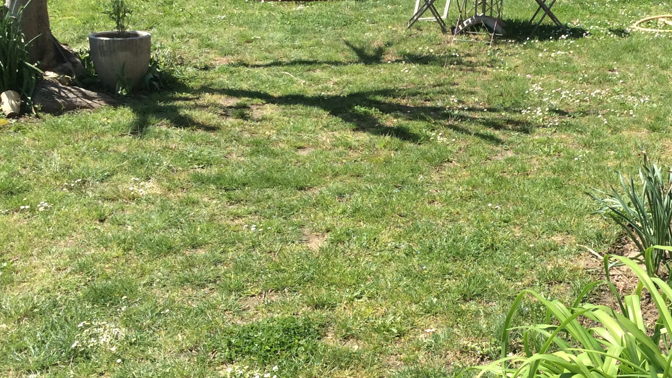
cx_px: 476
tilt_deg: -16.3
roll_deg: +0.4
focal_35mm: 56
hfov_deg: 36.6
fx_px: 998
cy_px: 148
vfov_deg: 21.4
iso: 32
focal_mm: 3.3
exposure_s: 1/953
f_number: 2.4
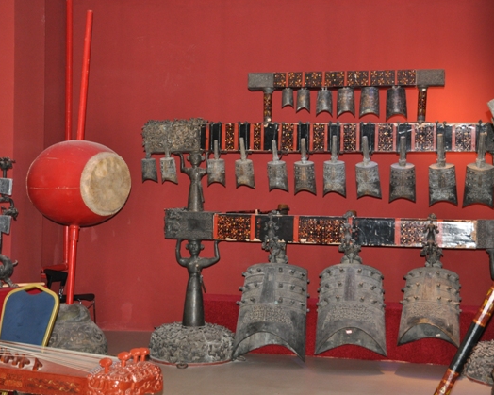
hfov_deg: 34.1
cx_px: 288
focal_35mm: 55
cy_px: 196
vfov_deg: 27.6
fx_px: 804
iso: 800
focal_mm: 32
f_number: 4.5
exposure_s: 1/60
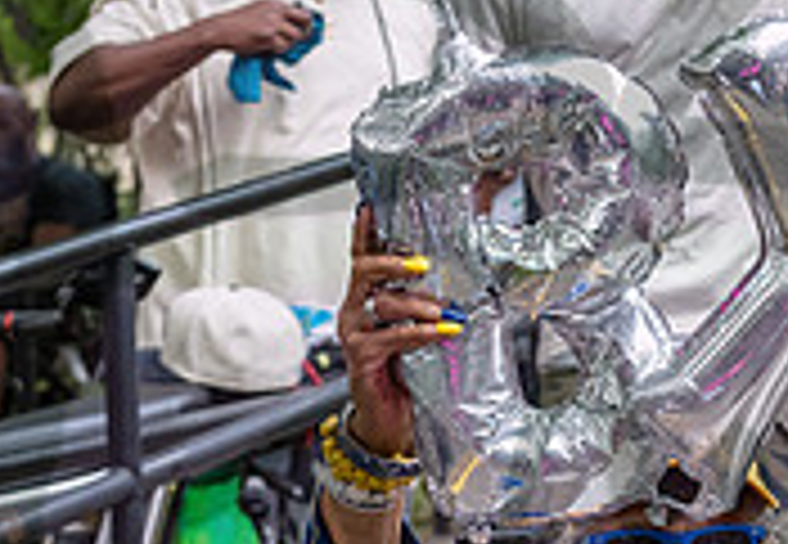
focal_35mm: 208
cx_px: 611
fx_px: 4605
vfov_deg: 6.7
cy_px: 625
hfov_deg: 9.8
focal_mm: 56
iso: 2000
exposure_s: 1/800
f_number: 4.5
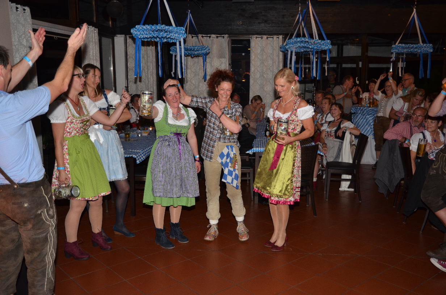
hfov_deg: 57.3
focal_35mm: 33
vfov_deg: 39.8
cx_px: 223
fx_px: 408
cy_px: 148
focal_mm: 22
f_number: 4
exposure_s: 1/60
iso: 800
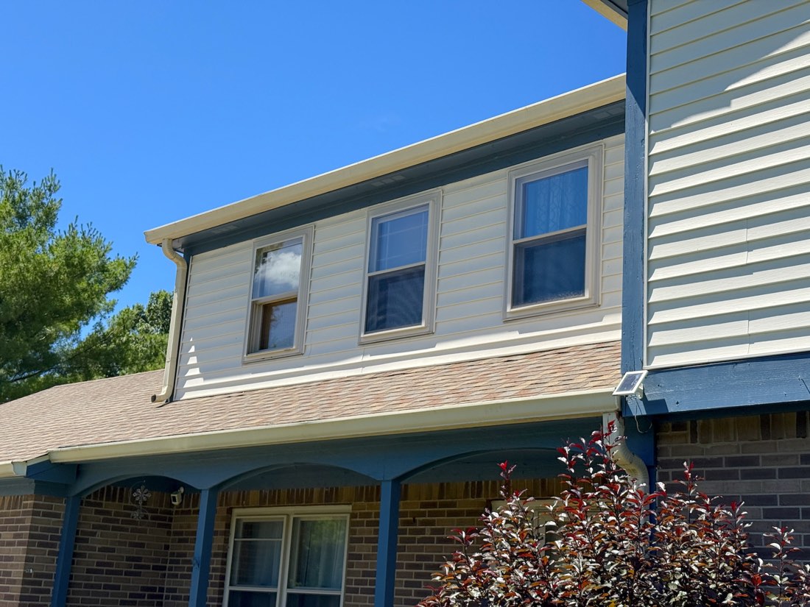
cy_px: 304
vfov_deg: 30.3
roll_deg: -3.2
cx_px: 405
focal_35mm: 48
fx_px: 1123
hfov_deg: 39.7
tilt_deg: +15.3
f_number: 1.78
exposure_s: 1/3891
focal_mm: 6.76
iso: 64
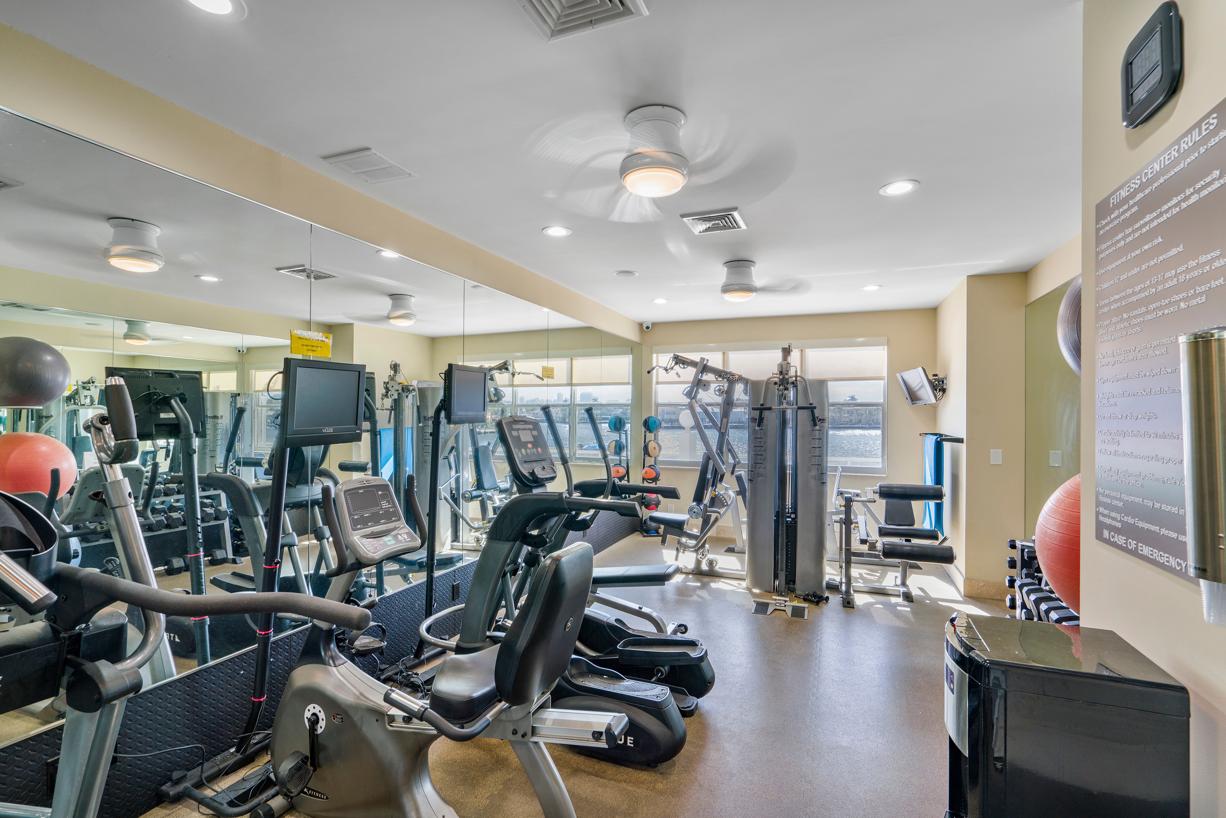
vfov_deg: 73.8
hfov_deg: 96.7
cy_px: 409
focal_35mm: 16
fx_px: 545
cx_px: 613
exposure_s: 1/10
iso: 250
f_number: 9.5
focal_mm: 16
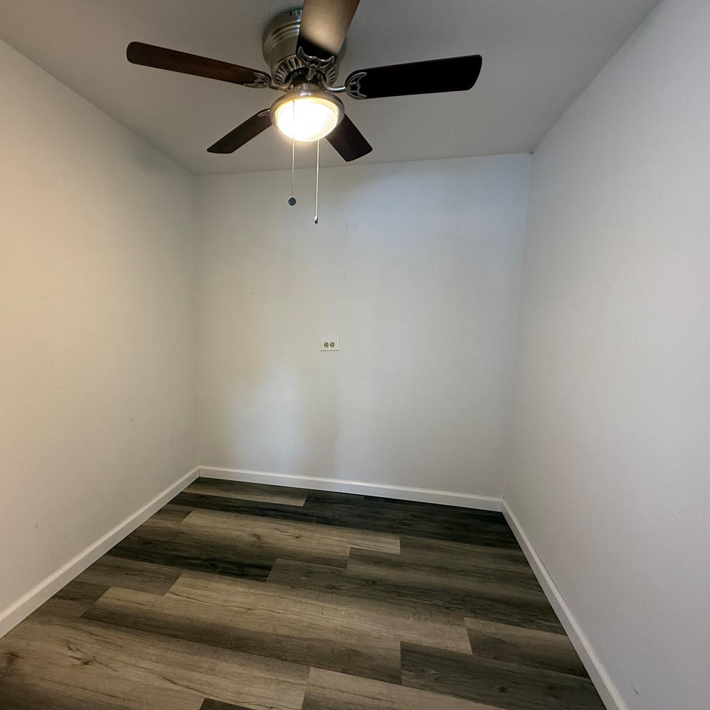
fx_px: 394
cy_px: 355
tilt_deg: -5.2
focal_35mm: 17
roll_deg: -1.1
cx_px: 307
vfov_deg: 84.0
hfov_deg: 83.5
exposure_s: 1/60
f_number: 2.2
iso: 320
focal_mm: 2.22
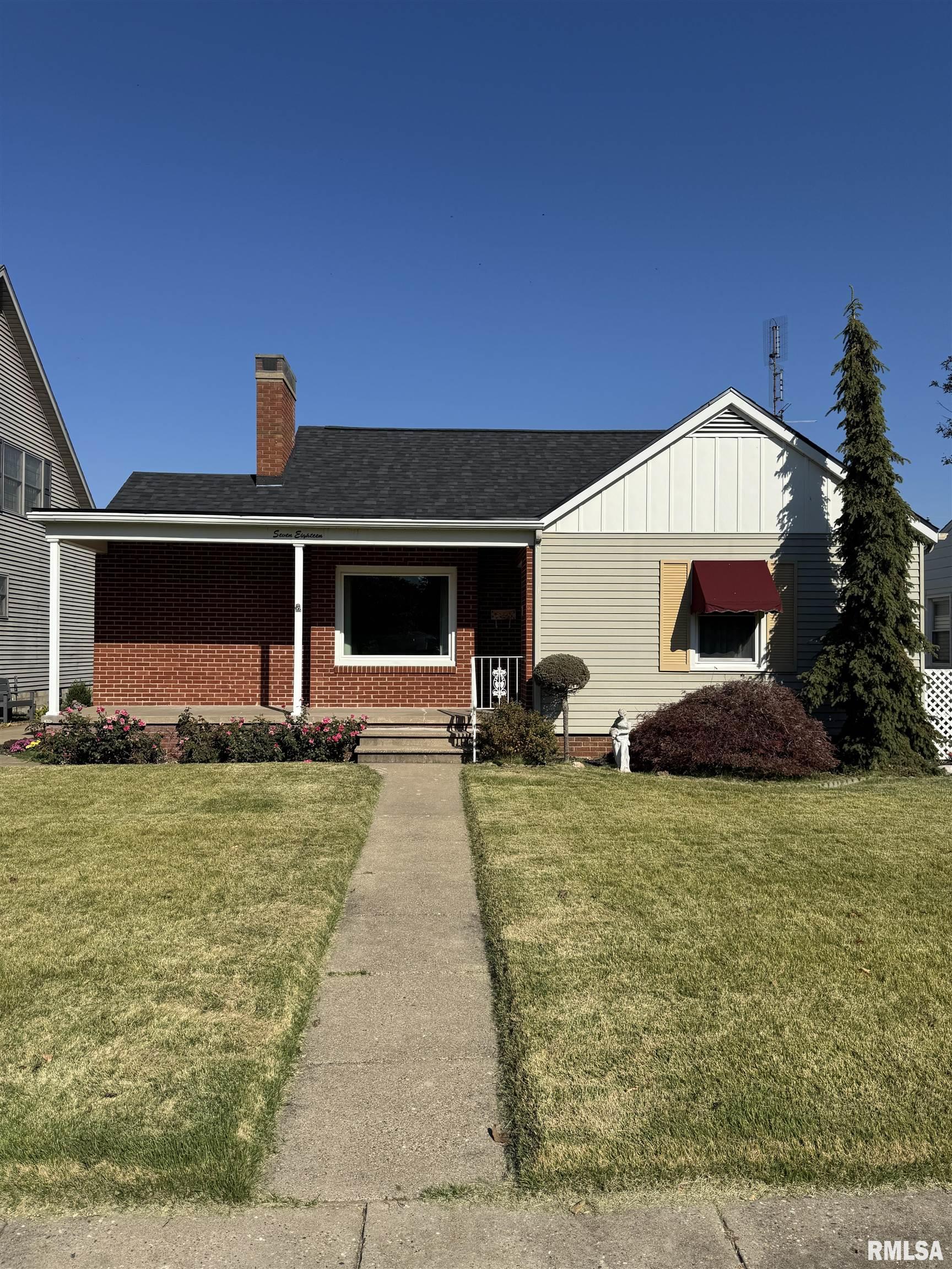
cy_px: 634
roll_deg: +0.1
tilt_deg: +0.7
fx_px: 880
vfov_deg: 71.6
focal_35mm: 24
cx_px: 476
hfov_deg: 56.8
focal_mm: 6.76
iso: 80
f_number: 1.78
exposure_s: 1/7092
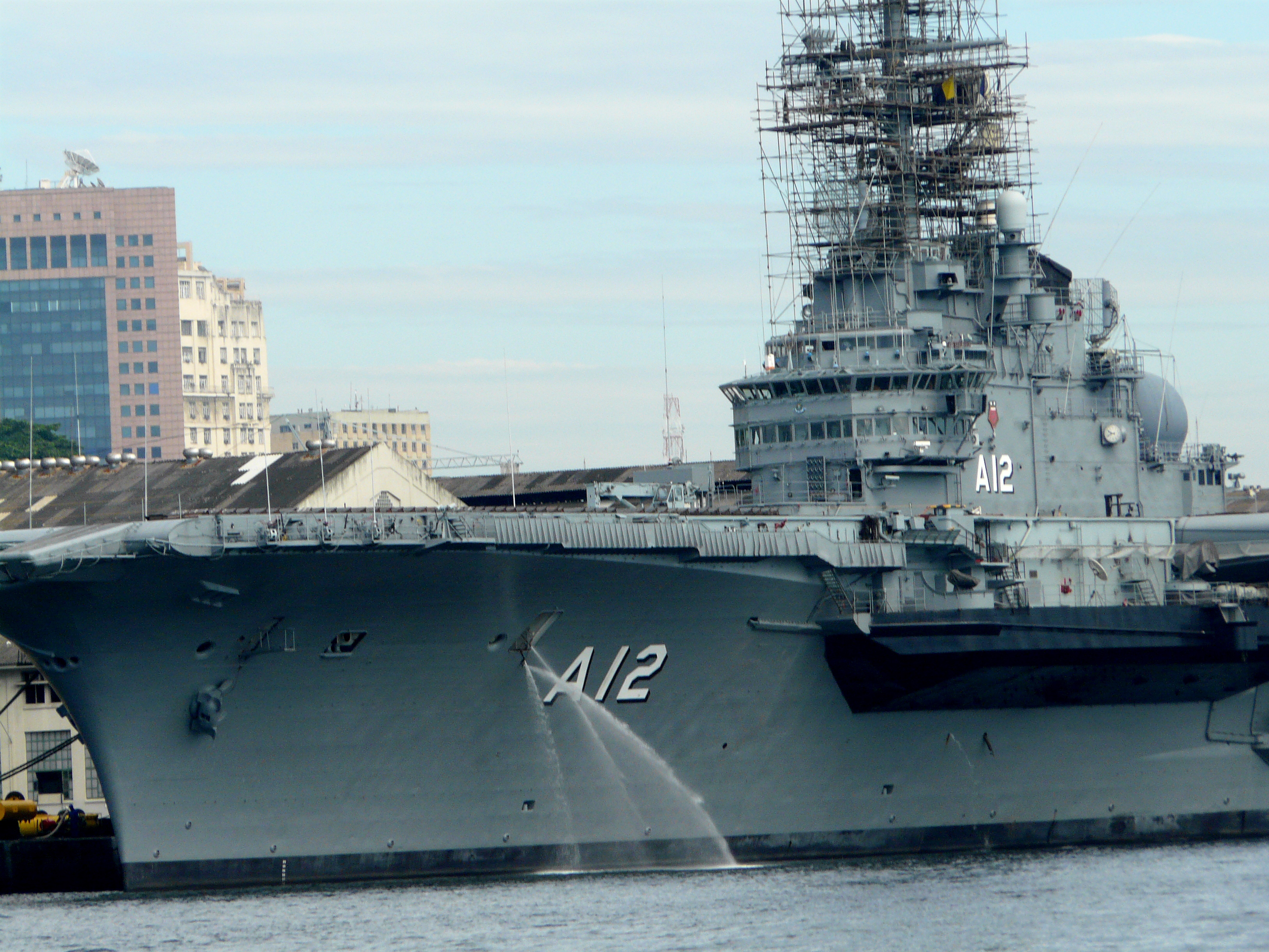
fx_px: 10411
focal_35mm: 284
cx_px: 634
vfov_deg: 5.2
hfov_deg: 7.0
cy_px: 476
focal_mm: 46.7
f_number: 5.6
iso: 100
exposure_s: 1/400
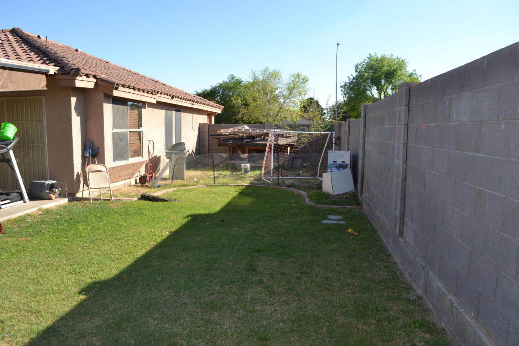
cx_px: 260
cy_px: 173
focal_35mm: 27
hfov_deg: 67.4
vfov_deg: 47.9
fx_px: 389
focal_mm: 18
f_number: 5.6
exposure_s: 1/200
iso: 100
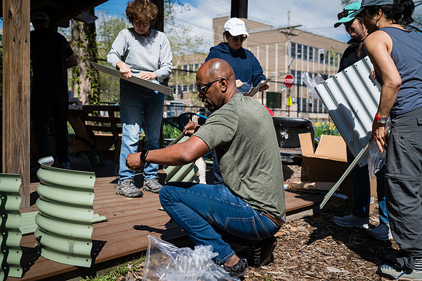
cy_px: 140
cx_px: 211
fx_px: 457
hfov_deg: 49.6
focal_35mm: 39
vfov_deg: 34.2
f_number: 3.5
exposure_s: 1/1000
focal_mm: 39
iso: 100
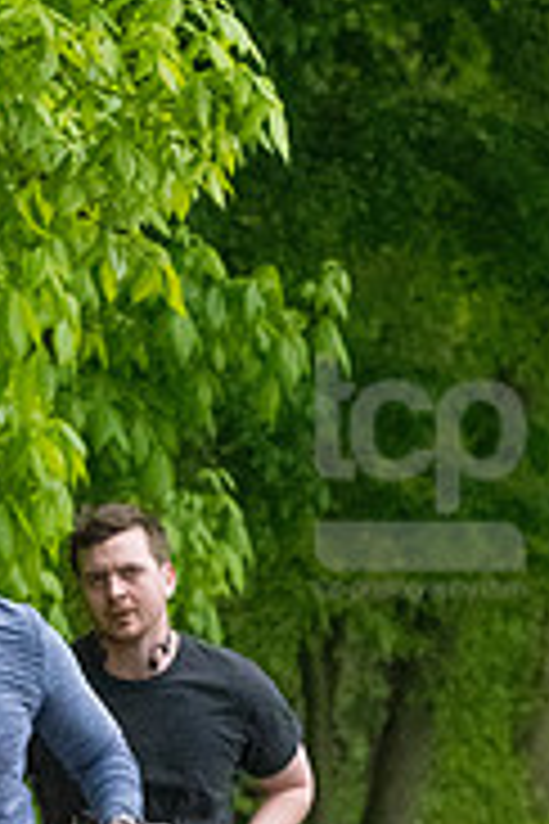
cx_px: -74
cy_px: 955
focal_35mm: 369
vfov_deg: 5.6
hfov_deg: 3.7
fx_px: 8440
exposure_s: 1/1250
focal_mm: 100
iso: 6400
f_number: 5.6
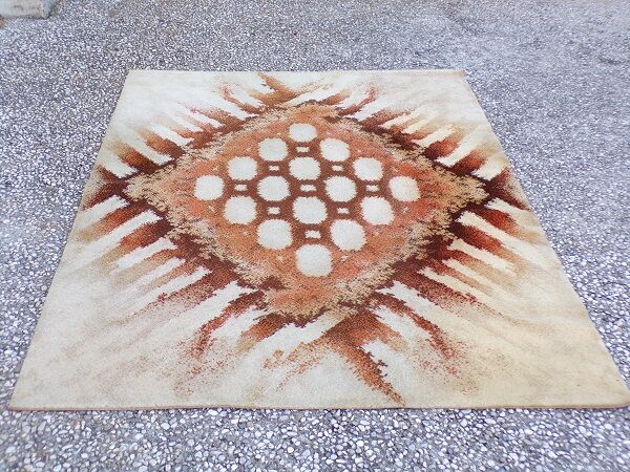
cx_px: 315
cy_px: 236
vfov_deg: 34.3
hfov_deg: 44.8
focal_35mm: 42
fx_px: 764
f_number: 3.4
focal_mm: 7.6
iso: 80
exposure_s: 1/85
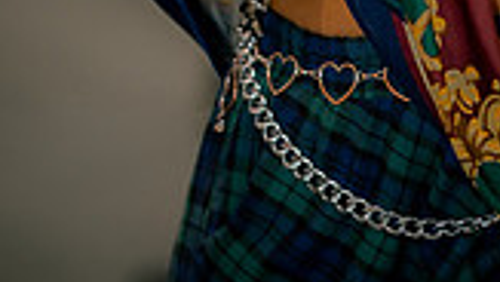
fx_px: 4020
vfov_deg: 4.0
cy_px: -346
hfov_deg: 7.1
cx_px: 405
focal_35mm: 303
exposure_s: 1/125
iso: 280
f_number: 1.4
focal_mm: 105
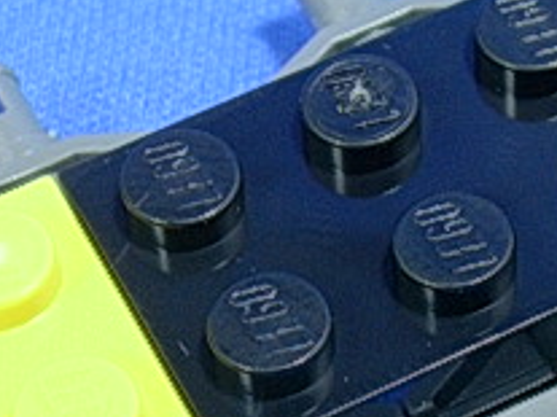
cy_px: 264
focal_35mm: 195
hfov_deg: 10.1
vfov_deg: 7.6
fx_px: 3136
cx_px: 452
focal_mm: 9.6
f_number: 3.5
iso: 70
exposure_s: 1/12.3
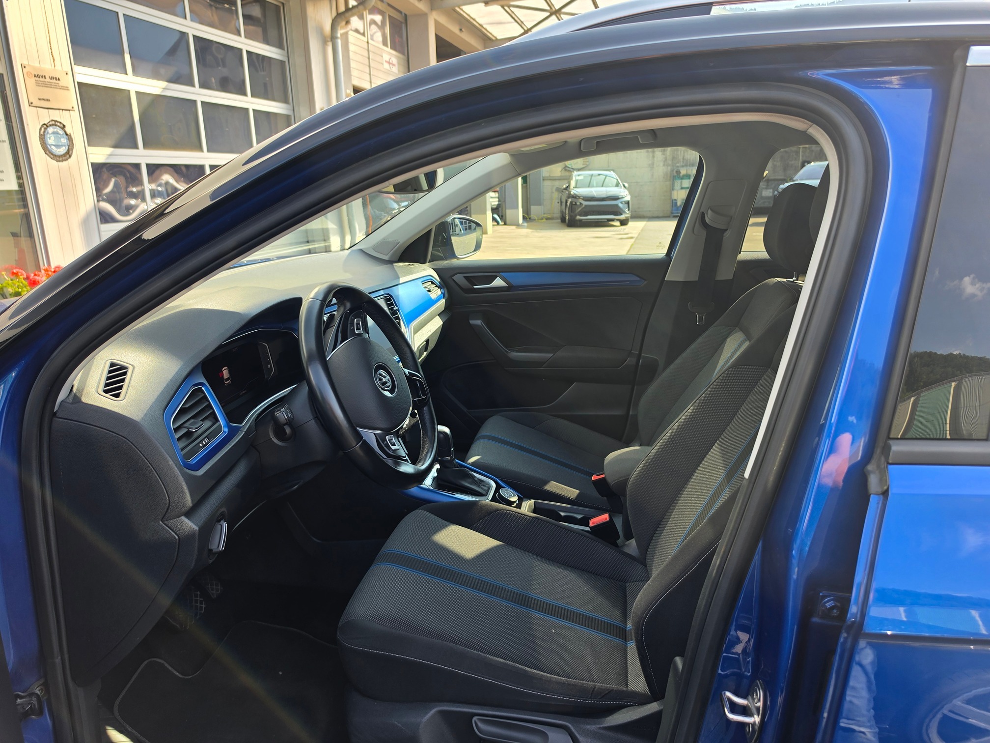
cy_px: 372
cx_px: 495
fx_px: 658
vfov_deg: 58.9
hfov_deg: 73.9
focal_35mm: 23
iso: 10
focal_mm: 6.5
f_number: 1.4
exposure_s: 1/196
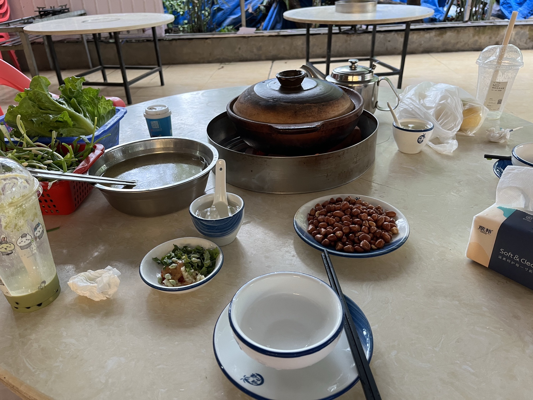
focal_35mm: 26
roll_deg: +2.4
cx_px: 266
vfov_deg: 53.1
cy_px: 200
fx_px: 400
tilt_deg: -30.3
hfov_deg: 67.3
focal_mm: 5.1
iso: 160
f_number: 1.6
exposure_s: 1/60
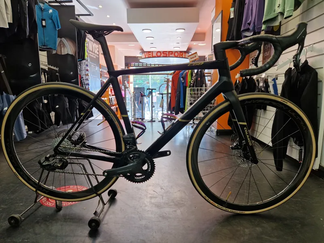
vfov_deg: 58.9
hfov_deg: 73.9
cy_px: 122
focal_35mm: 23
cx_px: 162
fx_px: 215
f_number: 1.8
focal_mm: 5.4
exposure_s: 1/100
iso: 100
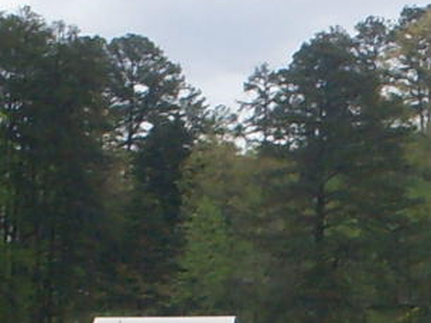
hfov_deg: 7.5
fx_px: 3176
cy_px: 646
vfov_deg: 5.7
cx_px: 780
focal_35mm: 255
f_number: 8.4
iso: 80
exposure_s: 1/180
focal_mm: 6.3
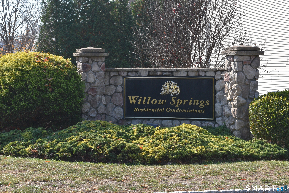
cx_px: 144
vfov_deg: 16.6
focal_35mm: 82
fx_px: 662
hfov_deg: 24.6
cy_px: 96
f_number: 10
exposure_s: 1/250
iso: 250
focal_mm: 55
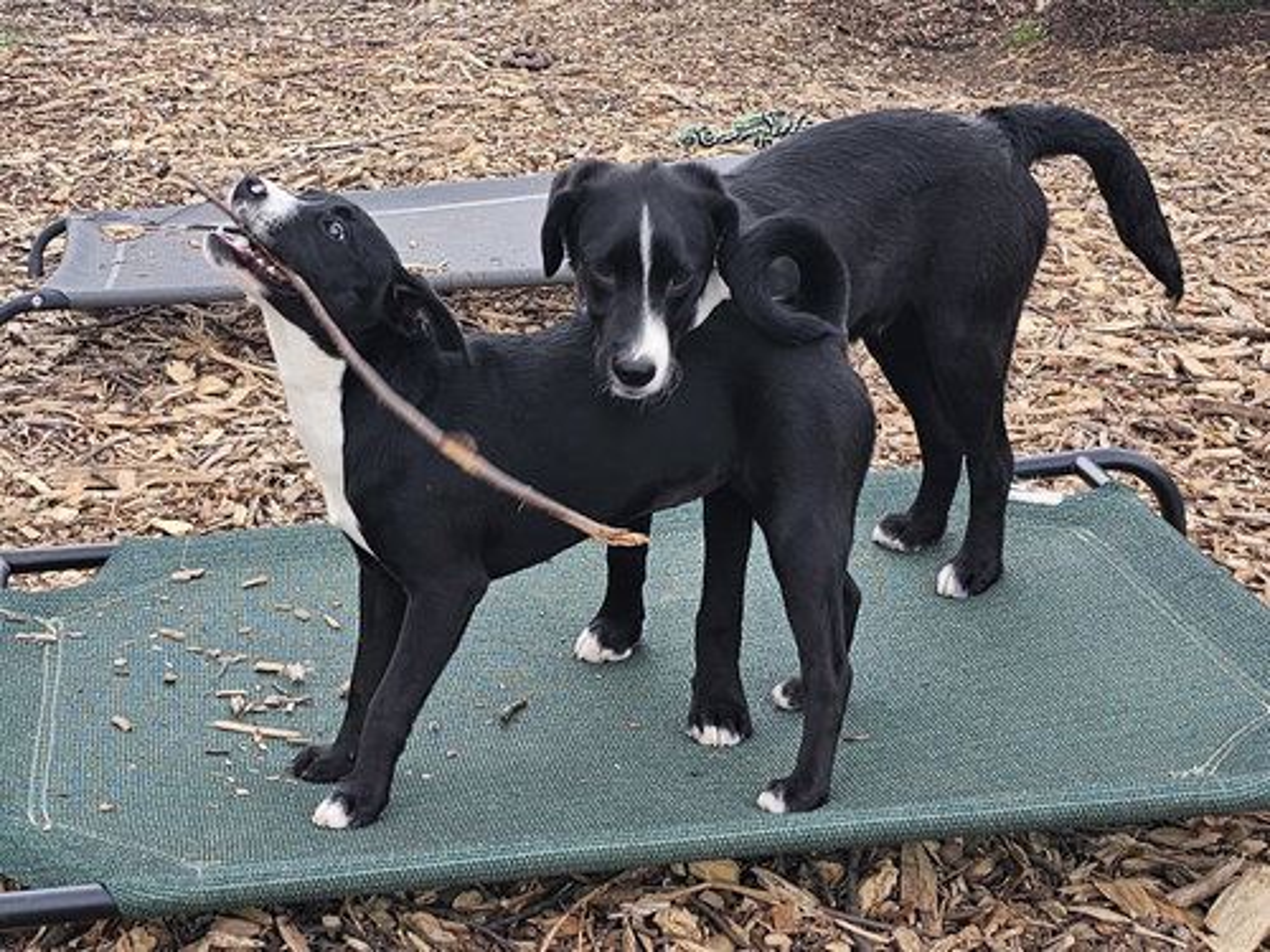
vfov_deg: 58.9
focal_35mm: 23
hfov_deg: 73.9
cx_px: 635
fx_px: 844
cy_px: 476
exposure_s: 1/120
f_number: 1.7
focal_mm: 6.3
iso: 12
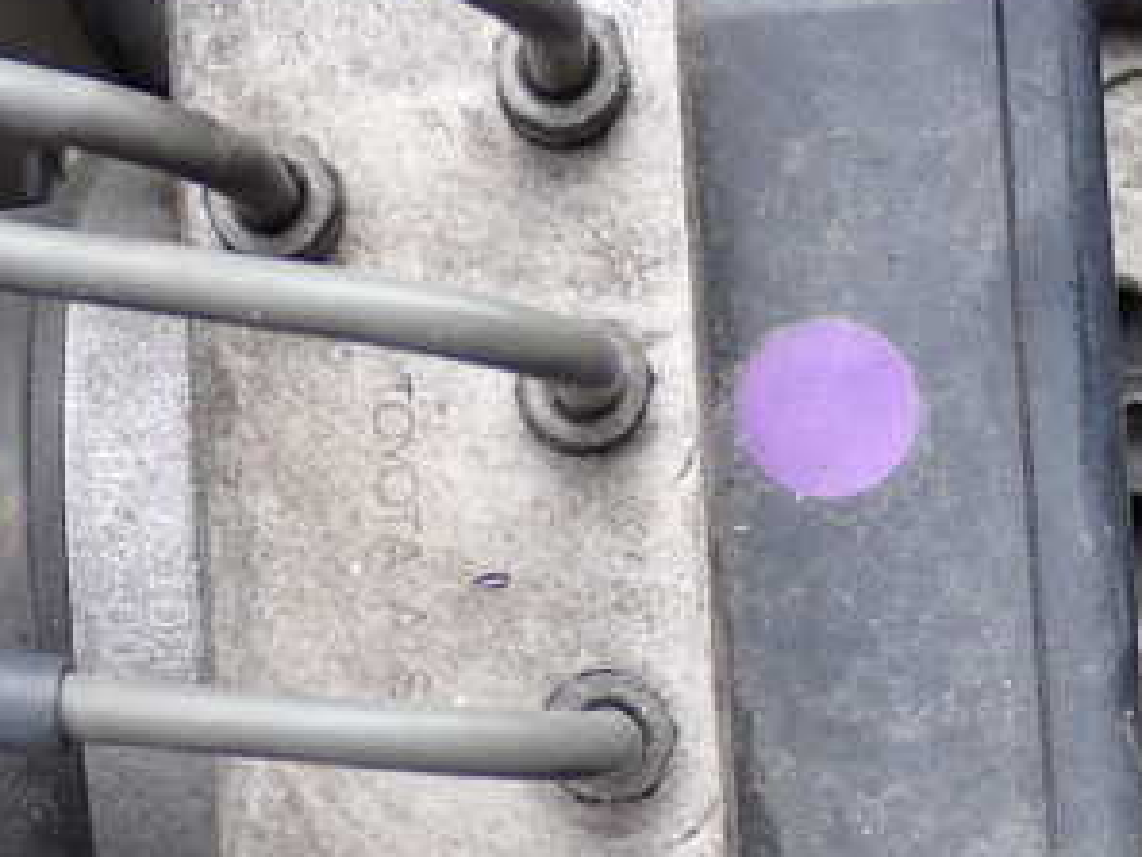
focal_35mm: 95
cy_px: 623
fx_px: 3135
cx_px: 319
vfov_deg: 15.5
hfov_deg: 20.5
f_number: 3.1
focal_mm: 8.4
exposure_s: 1/100
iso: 160
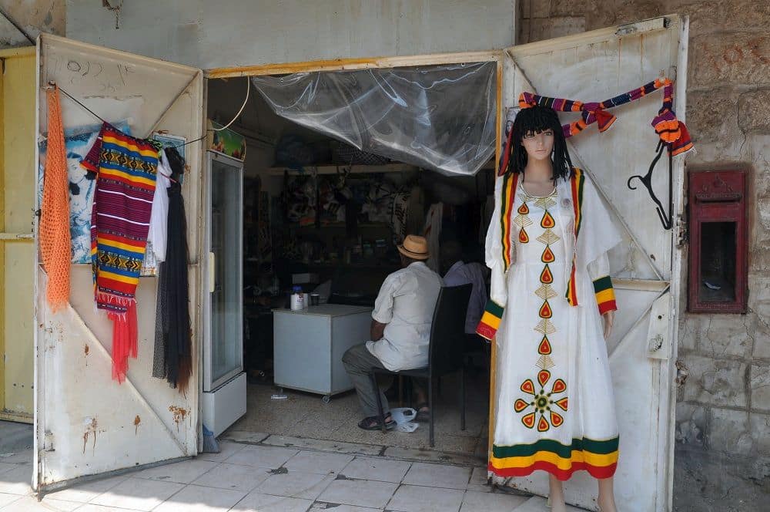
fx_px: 641
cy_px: 256
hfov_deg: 62.0
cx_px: 385
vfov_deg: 43.5
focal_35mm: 30
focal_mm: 20
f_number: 10
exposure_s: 1/100
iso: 200
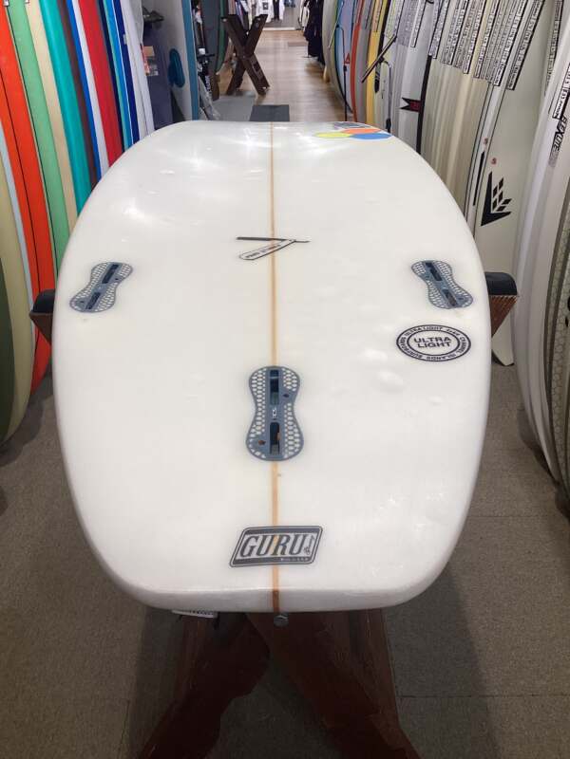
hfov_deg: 45.4
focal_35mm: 31
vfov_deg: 58.4
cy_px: 380
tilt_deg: -29.3
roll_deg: +1.0
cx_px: 285
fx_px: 681
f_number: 2.4
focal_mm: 3.3
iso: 50
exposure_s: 1/60
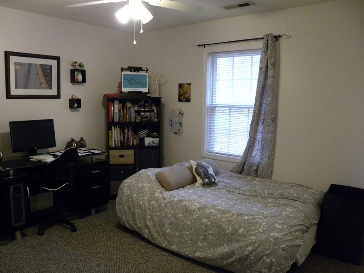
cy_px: 140
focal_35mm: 28
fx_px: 294
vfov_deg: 49.7
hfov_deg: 63.4
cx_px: 169
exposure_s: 1/47.1
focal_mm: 4.6
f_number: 2.8
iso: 400
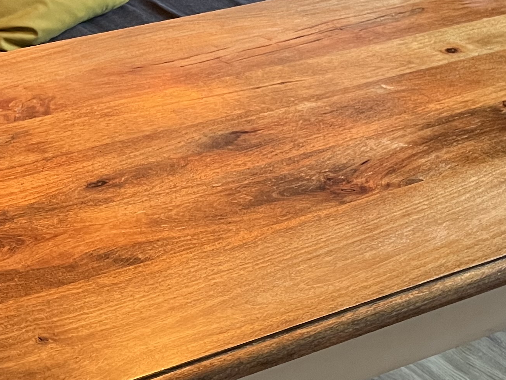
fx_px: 1170
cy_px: 358
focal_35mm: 80
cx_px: 217
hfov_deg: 24.4
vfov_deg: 18.1
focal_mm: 5.1
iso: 500
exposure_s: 1/59
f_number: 1.6
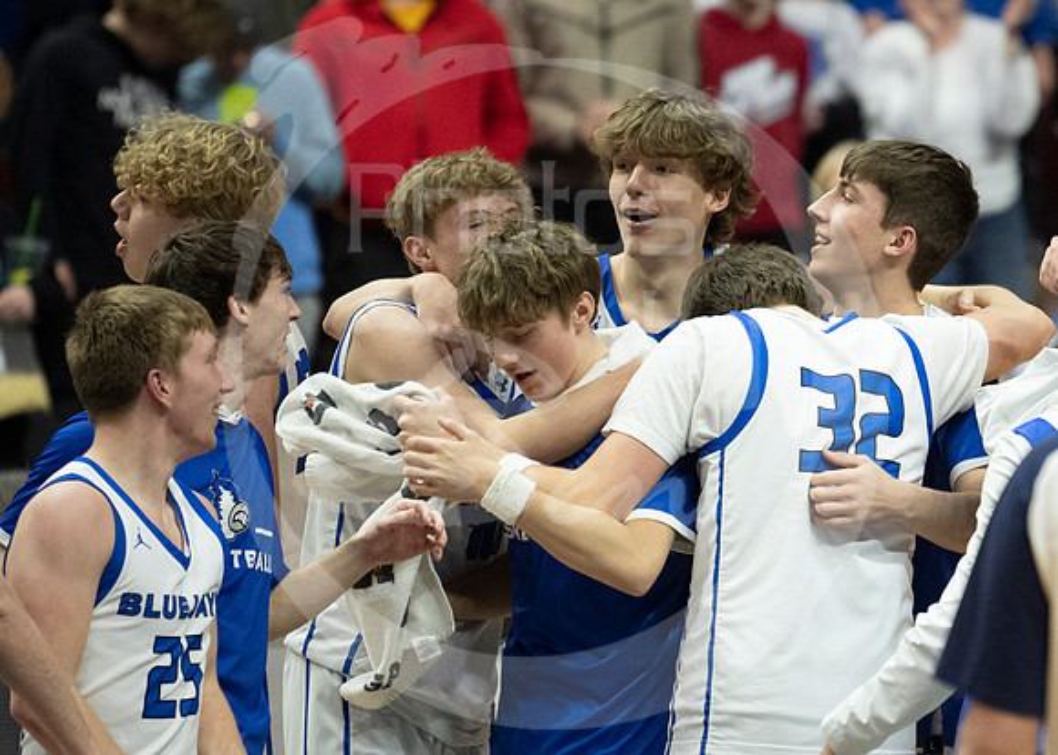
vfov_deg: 3.0
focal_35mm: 486
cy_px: 401
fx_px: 14605
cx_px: 878
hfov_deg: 4.1
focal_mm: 200
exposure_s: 1/800
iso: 2500
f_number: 2.8
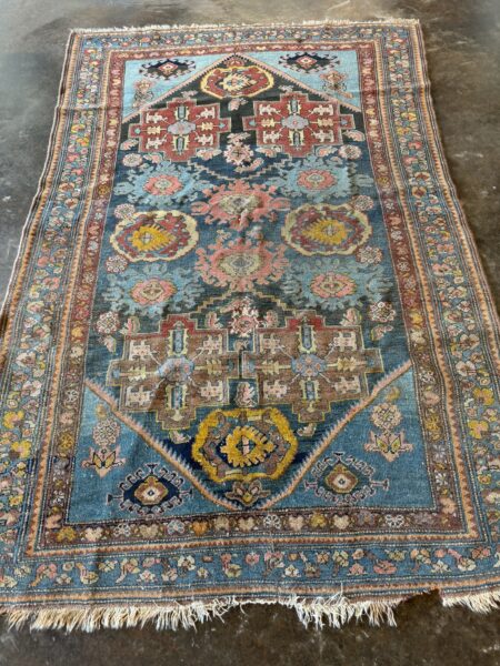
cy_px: 333
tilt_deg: -63.0
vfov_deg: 71.6
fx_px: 462
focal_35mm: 24
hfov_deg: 56.8
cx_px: 250
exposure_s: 1/60
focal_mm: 6.76
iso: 125
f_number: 1.78
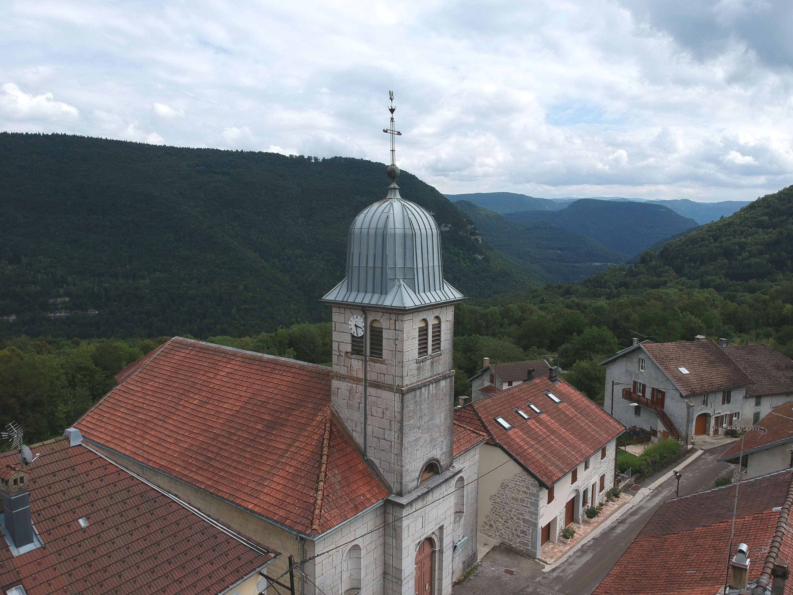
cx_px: 396
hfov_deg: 69.4
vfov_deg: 54.9
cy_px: 298
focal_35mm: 25
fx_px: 573
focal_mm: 4.49
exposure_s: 1/1600
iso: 100
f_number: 2.6
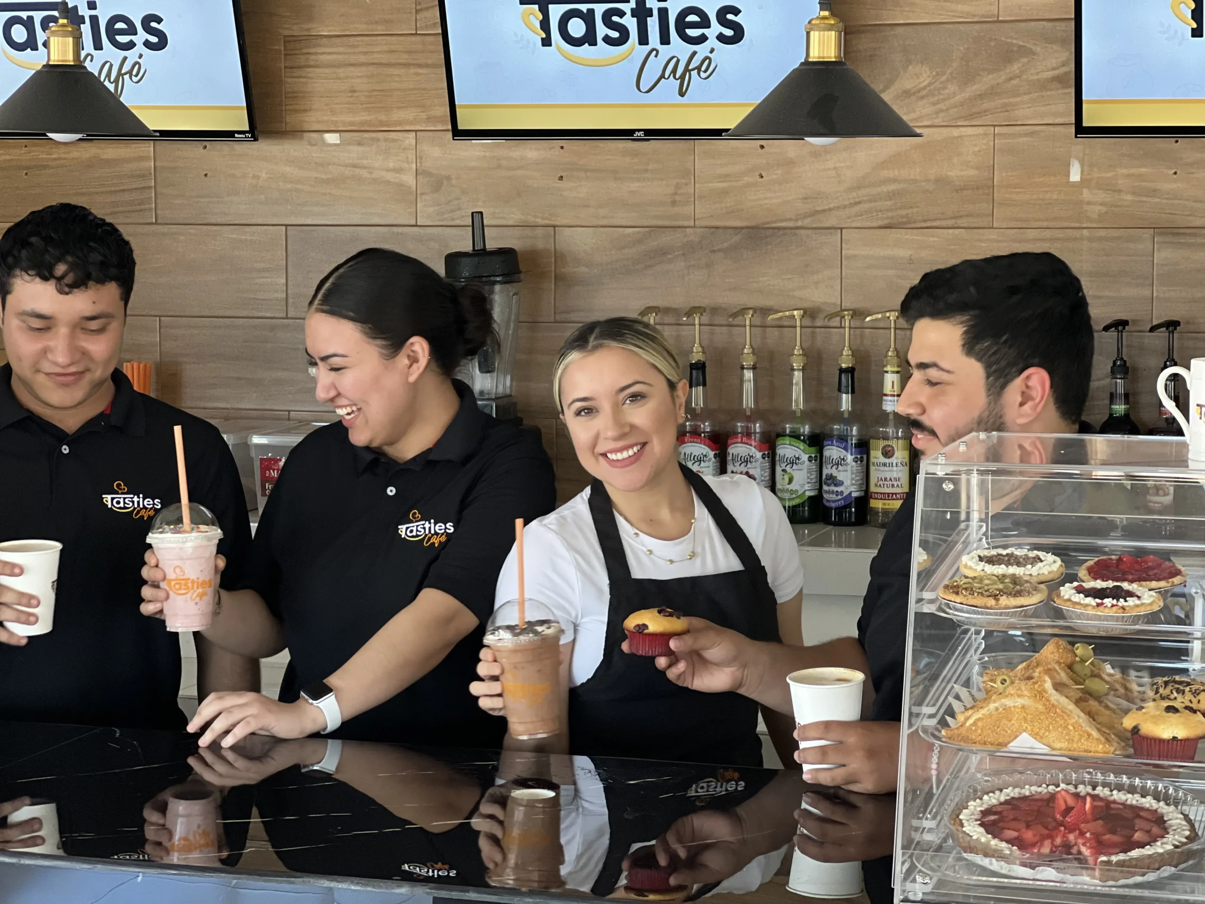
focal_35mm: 77
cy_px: 452
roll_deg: +0.4
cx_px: 602
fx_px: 2680
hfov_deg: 25.3
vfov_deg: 19.1
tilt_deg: -6.3
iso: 250
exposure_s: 1/75
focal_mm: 9
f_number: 2.8
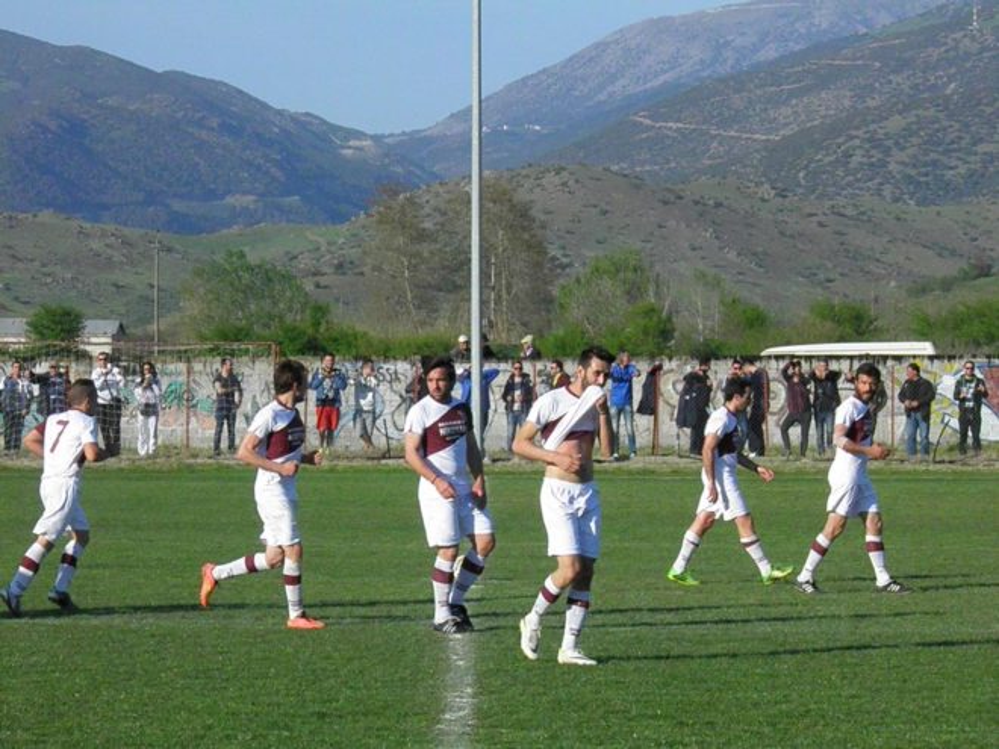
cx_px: 500
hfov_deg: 12.2
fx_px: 4675
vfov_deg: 9.2
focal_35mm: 162
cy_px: 374
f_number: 7.2
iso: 500
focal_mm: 29.2
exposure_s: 1/2000
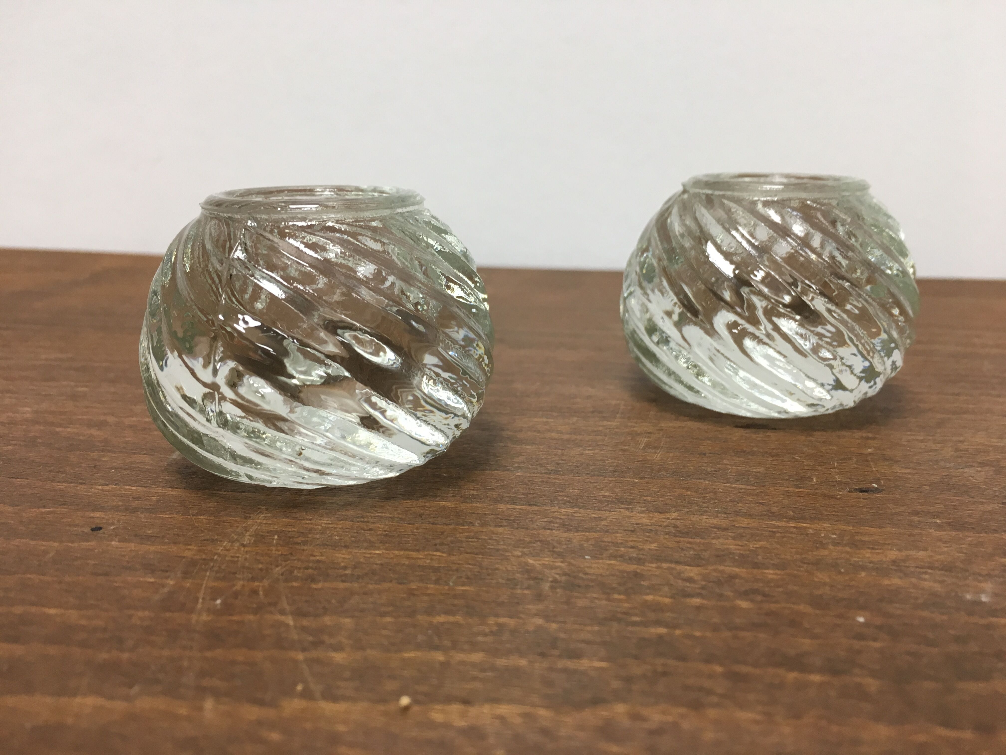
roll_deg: +0.2
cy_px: 378
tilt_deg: -18.0
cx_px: 503
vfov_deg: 48.2
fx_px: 843
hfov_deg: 61.7
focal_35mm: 29
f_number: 2.2
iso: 80
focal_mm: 4.15
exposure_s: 1/33
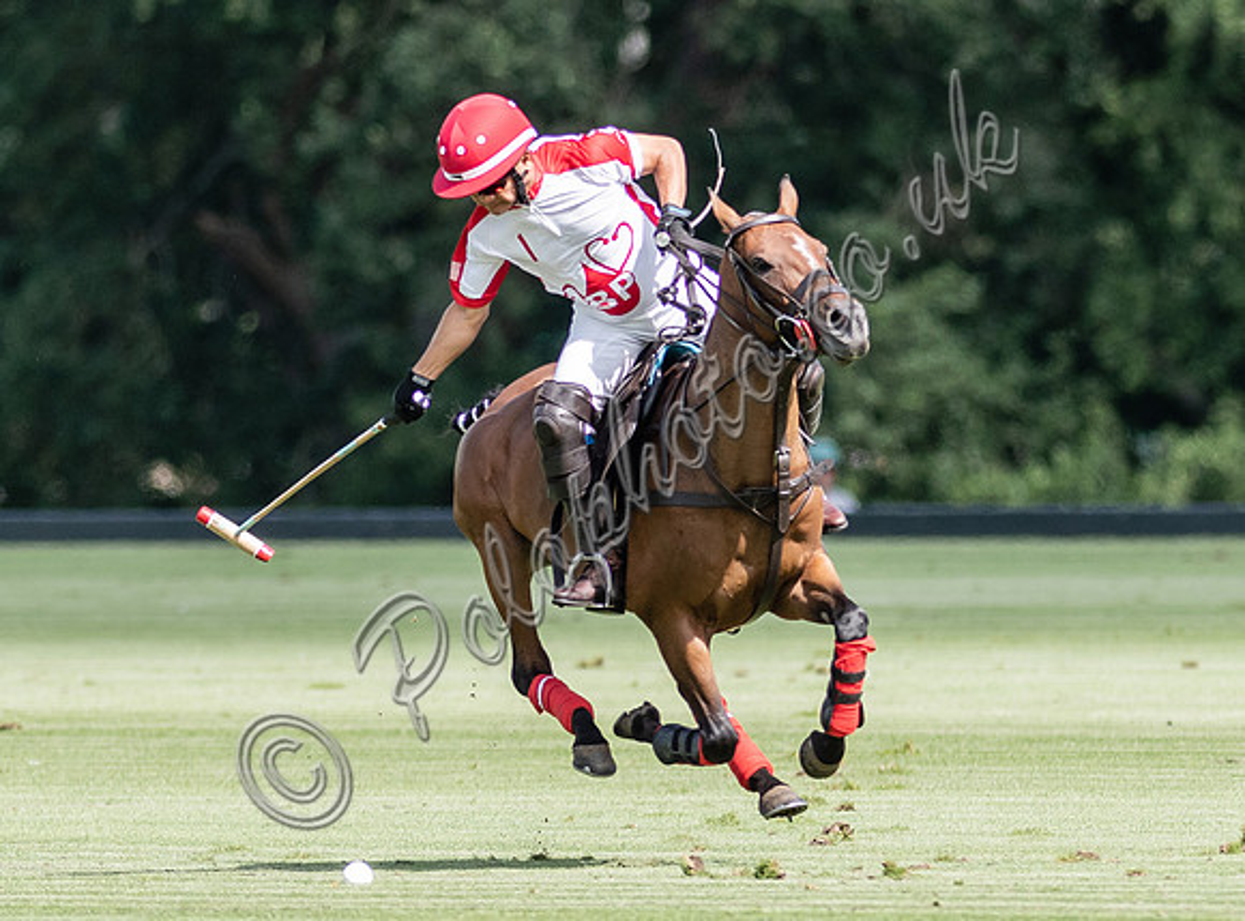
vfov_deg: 1.4
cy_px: 518
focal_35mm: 1042
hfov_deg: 1.9
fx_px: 37275
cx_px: 700
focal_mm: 300
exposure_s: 1/5000
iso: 250
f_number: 2.8
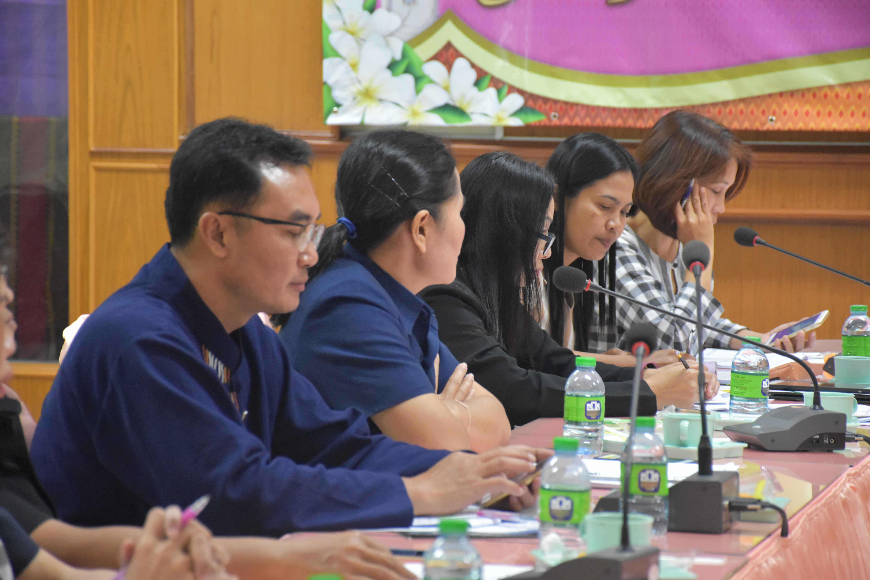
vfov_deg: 8.2
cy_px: 290
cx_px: 435
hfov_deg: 12.2
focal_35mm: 168
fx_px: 4060
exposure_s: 1/60
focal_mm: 112
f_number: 5.6
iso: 2800
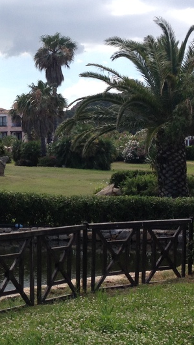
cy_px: 151
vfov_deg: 24.7
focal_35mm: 86
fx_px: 787
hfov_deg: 13.7
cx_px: -32
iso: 50
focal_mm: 4.28
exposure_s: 1/1082
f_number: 2.4
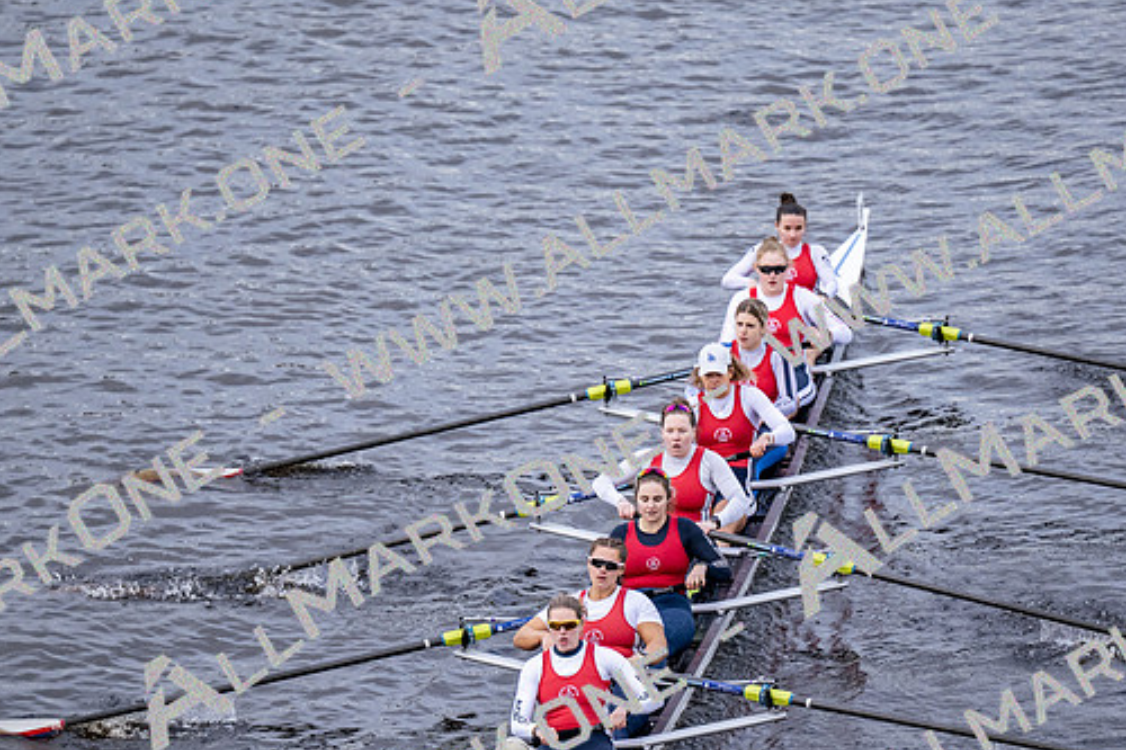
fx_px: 10880
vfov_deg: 3.9
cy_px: 405
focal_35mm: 348
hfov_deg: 5.9
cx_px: 599
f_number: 2.8
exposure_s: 1/2000
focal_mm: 200
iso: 1000
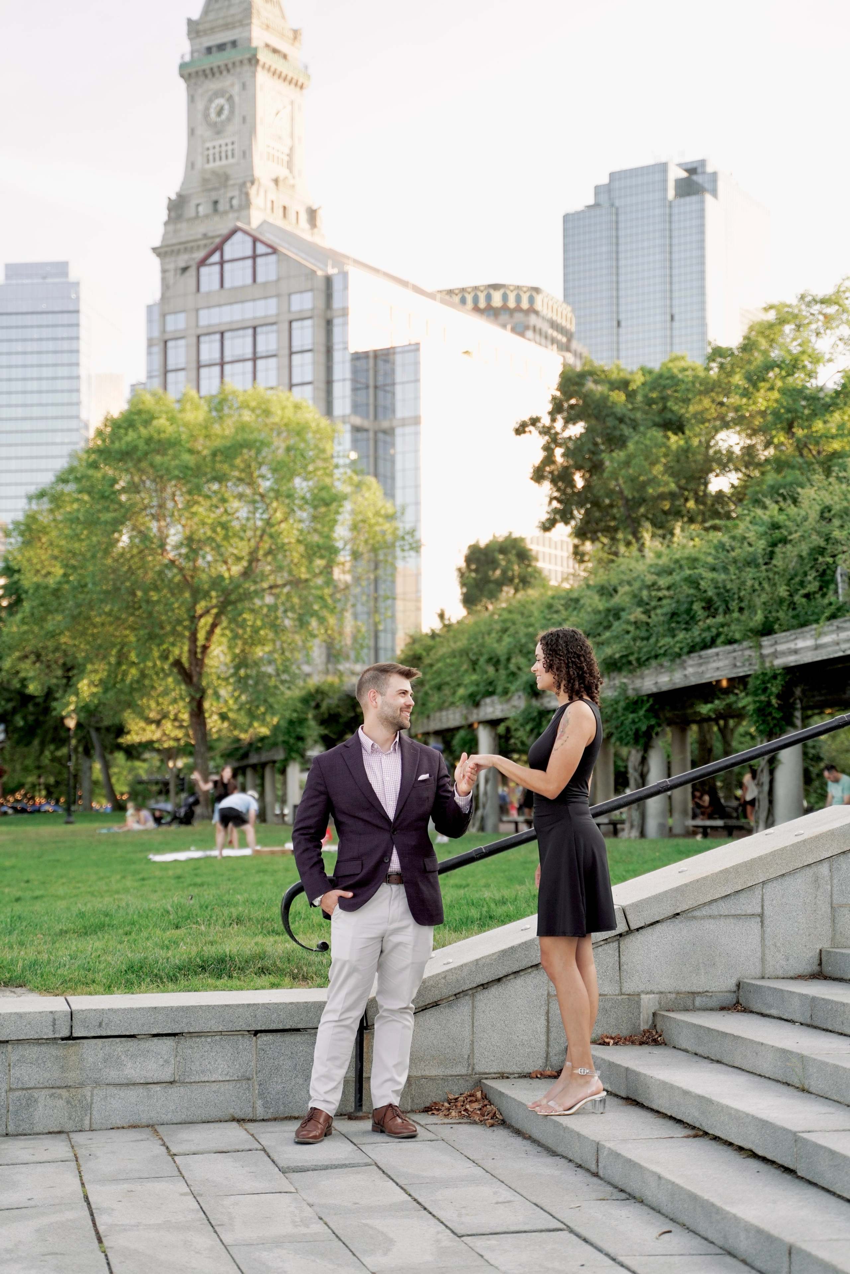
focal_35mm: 53
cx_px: 425
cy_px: 637
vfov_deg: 37.5
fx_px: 1876
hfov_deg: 25.5
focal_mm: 53
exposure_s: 1/800
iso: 320
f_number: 2.8
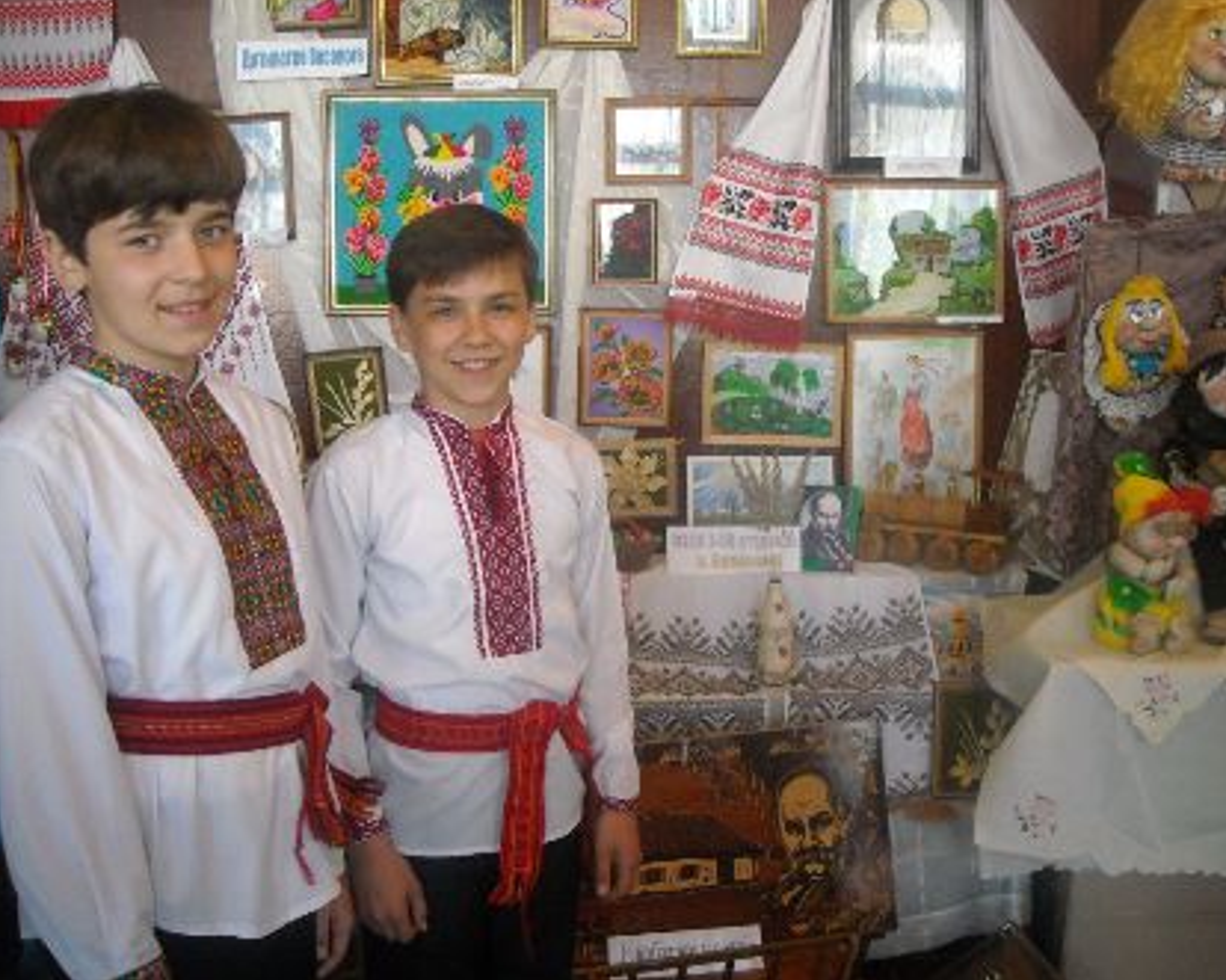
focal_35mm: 37
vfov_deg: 40.1
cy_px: 489
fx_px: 1342
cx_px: 640
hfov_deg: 49.1
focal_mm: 5.7
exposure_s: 1/30
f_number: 2.8
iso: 400
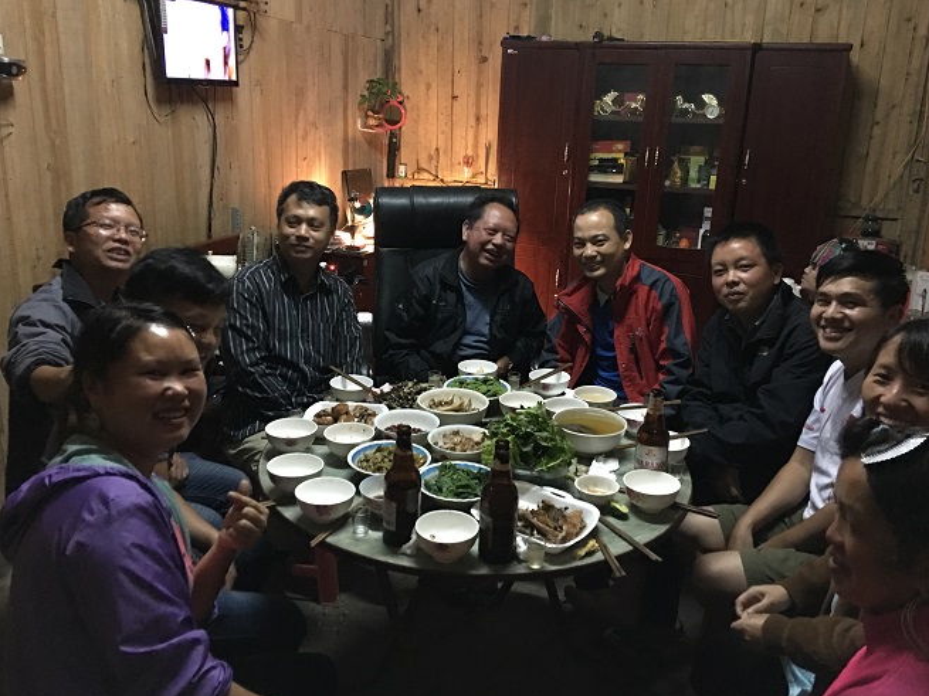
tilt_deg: -12.8
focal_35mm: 31
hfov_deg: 58.4
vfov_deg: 45.4
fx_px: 832
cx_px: 472
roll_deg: -1.7
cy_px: 337
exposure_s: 1/4
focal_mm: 4.15
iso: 160
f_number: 2.2
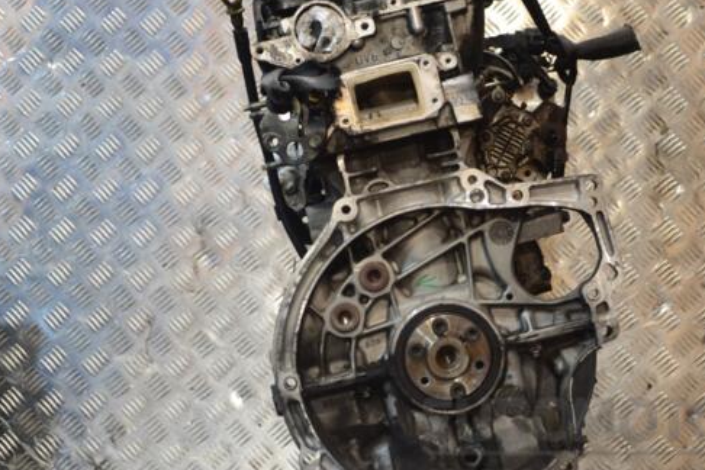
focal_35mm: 74
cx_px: 396
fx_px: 1449
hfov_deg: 27.3
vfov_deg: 18.4
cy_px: 226
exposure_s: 1/30
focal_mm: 40
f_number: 5.3
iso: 900
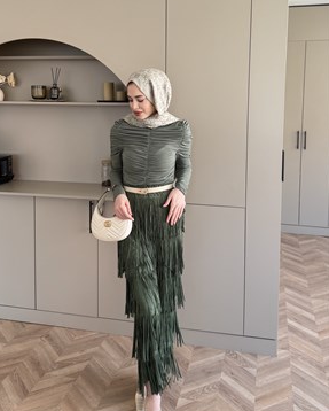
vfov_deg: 64.0
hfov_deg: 53.2
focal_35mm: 27
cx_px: 154
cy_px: 219
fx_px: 328
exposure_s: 1/121
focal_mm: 6.76
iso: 100
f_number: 1.78
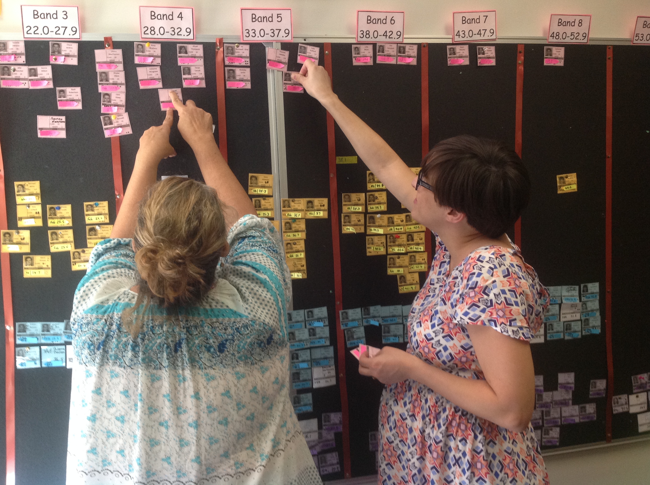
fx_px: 656
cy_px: 242
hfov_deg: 52.7
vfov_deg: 40.6
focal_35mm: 35
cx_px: 325
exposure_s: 1/15
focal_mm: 4.28
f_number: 2.4
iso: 125
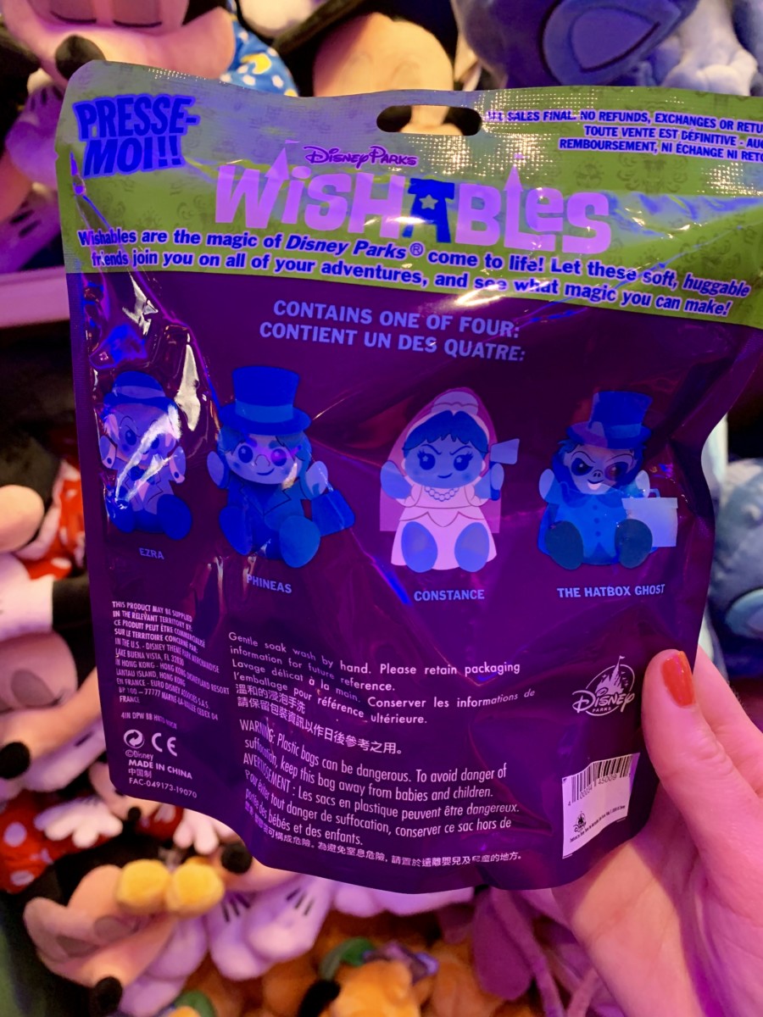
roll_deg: +6.9
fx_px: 764
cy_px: 508
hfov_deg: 53.1
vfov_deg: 67.3
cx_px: 382
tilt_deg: -21.2
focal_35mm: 26
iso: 320
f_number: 1.8
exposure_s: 1/40
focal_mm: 4.25
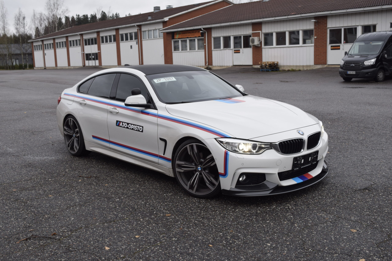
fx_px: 425
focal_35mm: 39
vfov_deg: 34.2
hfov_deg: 49.6
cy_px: 130
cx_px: 196
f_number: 7.1
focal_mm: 26
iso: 400
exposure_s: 1/200
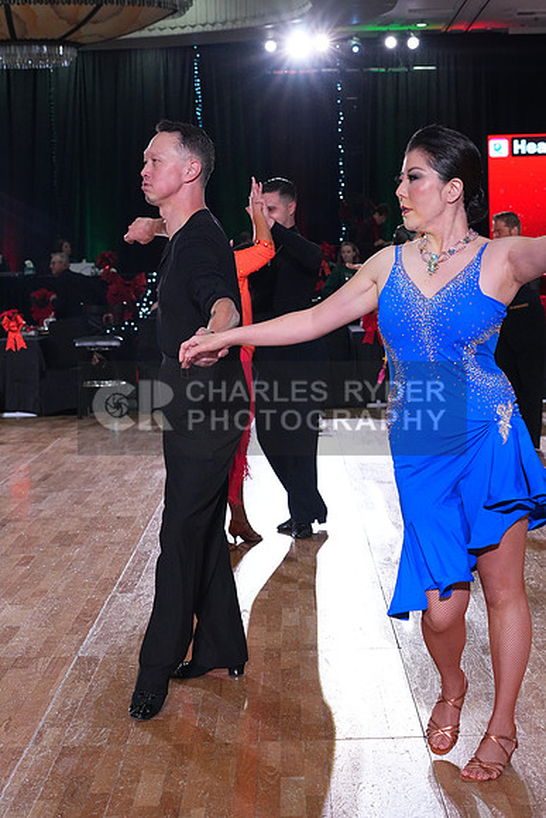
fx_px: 1591
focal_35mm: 70
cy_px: 409
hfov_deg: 19.5
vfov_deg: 28.8
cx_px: 273
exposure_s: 1/320
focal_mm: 70
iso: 5000
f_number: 7.1
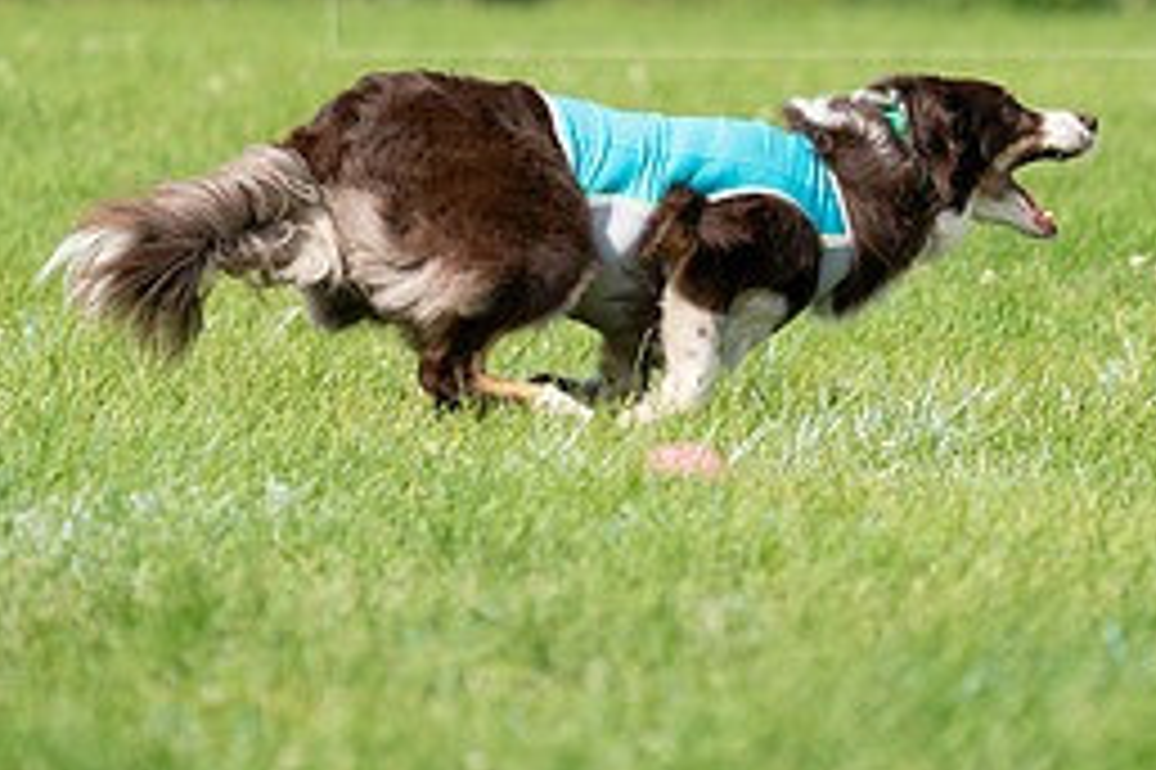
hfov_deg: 3.7
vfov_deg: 2.4
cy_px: -11
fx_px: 18131
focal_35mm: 565
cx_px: 756
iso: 1250
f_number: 5.6
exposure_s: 1/4000
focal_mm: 250
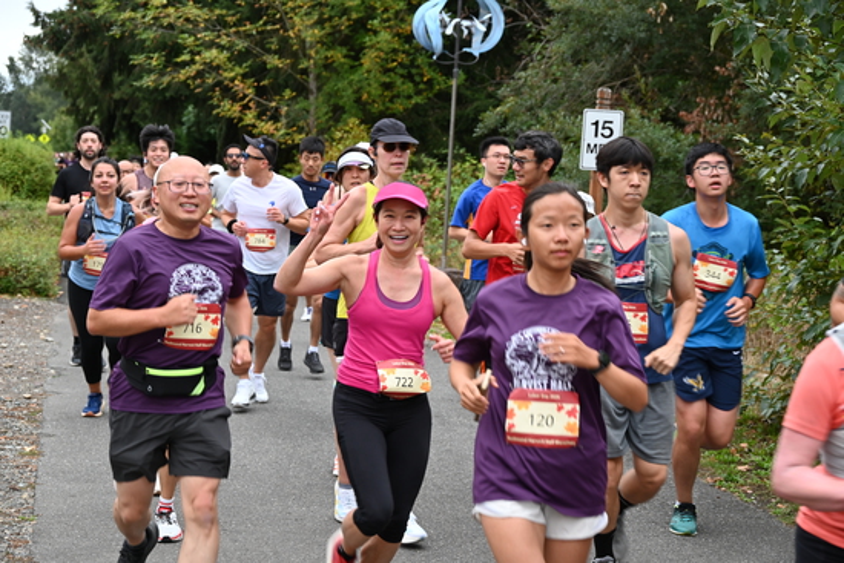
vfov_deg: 19.5
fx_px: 1641
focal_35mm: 70
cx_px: 422
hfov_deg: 28.8
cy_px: 282
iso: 640
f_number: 6
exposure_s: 1/125
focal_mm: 70
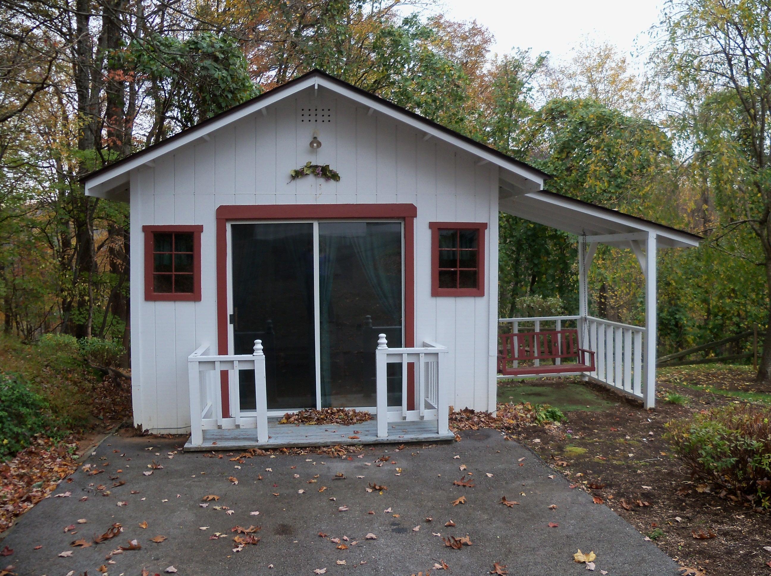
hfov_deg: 52.7
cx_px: 386
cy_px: 288
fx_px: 778
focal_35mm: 35
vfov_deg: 40.6
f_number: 3.5
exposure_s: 1/40
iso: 80
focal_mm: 6.2
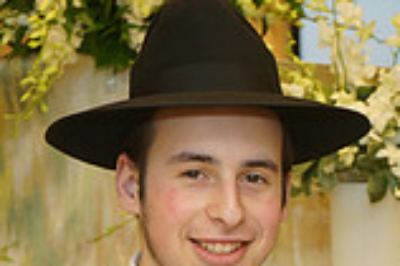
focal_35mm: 169
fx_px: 1876
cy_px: 369
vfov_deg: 8.0
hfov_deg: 11.6
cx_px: 605
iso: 400
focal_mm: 46
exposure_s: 1/100
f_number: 5
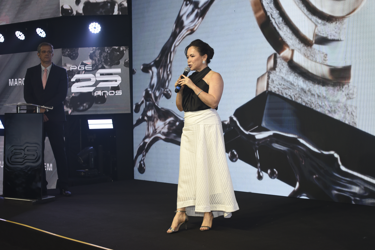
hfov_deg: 39.6
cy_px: 125
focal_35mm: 50
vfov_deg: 27.0
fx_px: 521
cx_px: 188
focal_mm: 50
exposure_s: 1/200
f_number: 5.6
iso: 800
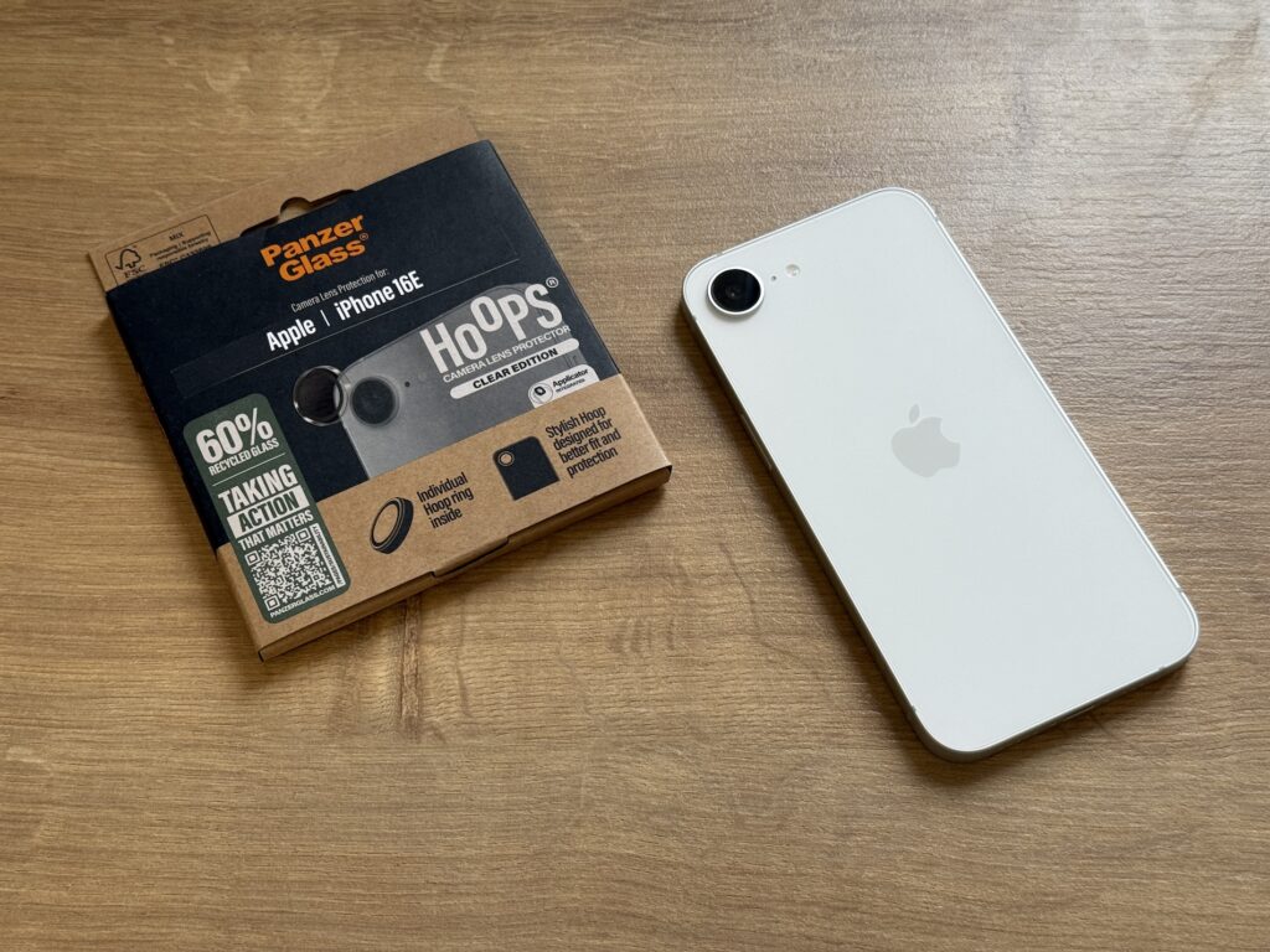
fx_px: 1761
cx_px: 635
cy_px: 476
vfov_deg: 30.3
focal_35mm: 48
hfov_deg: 39.7
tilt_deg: -63.4
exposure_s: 1/60
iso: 100
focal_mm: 6.76
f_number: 1.78
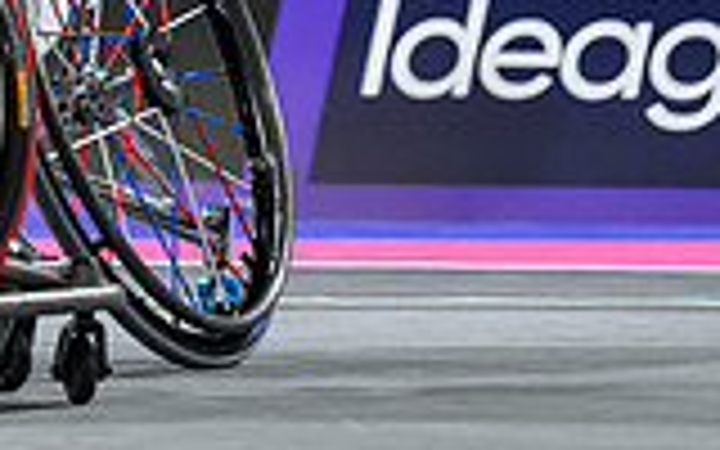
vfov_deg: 2.0
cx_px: -101
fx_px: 12931
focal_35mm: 659
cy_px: -569
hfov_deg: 3.2
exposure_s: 1/1600
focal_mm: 150
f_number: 3.2
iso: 2500
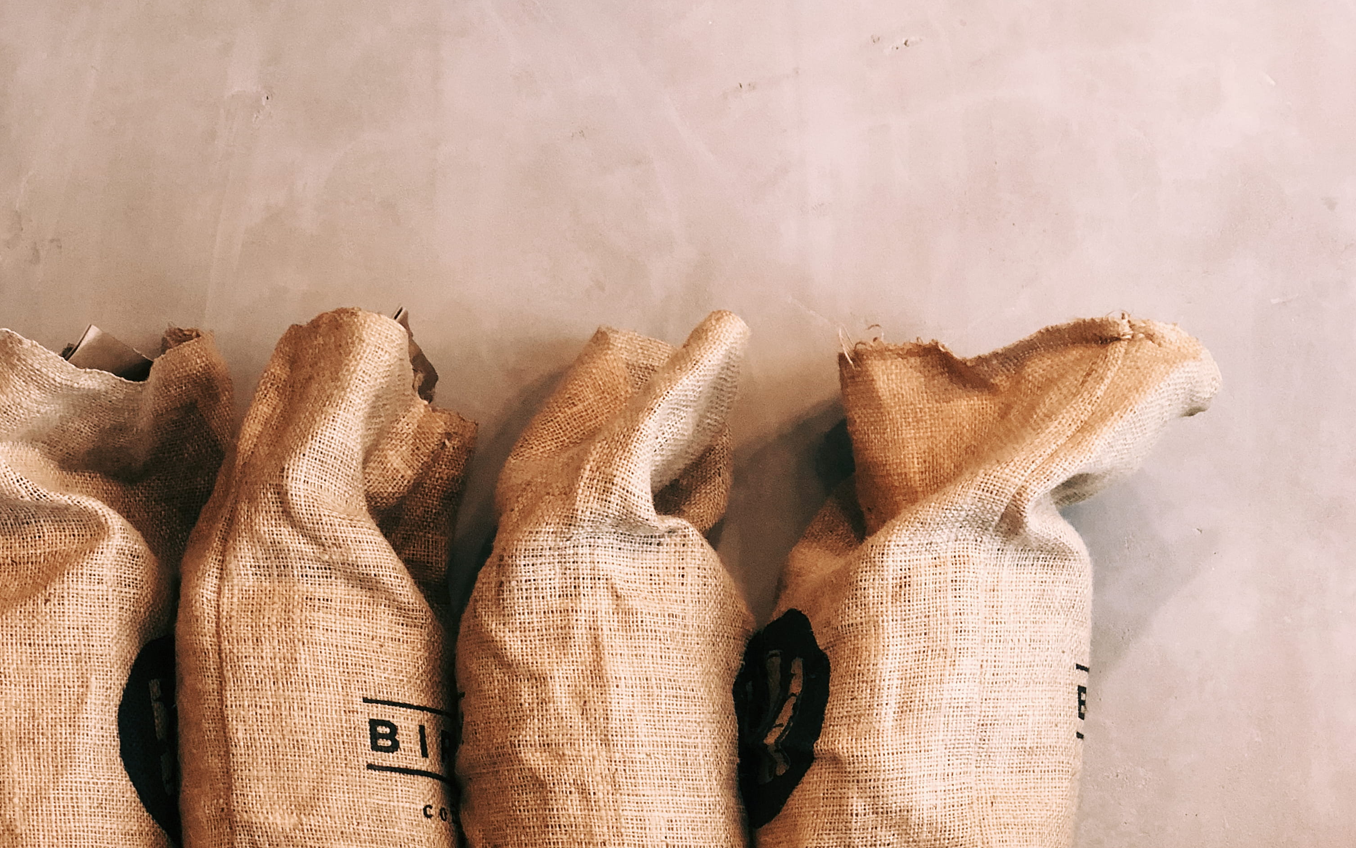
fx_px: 2735
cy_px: 884
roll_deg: -0.9
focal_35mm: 74
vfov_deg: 17.2
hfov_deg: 27.8
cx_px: 682
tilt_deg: +3.5
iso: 100
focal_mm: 6
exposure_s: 1/40
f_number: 2.4
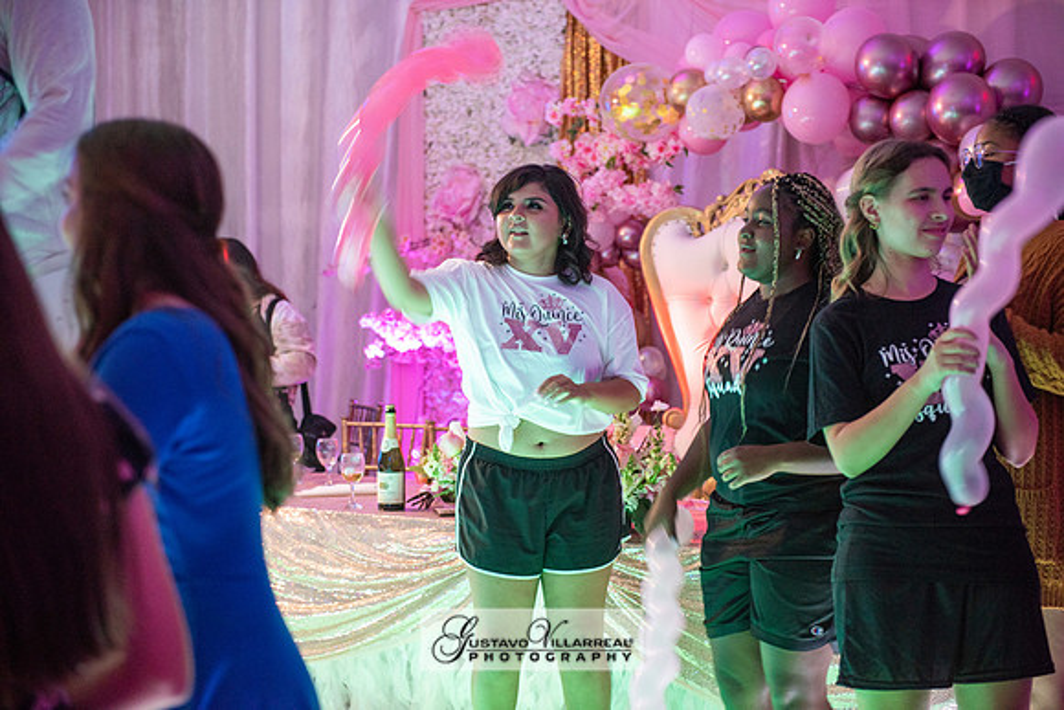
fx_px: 2069
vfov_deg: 19.5
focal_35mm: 70
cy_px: 355
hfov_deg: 28.8
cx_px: 532
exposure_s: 1/60
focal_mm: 70
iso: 1250
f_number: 3.2
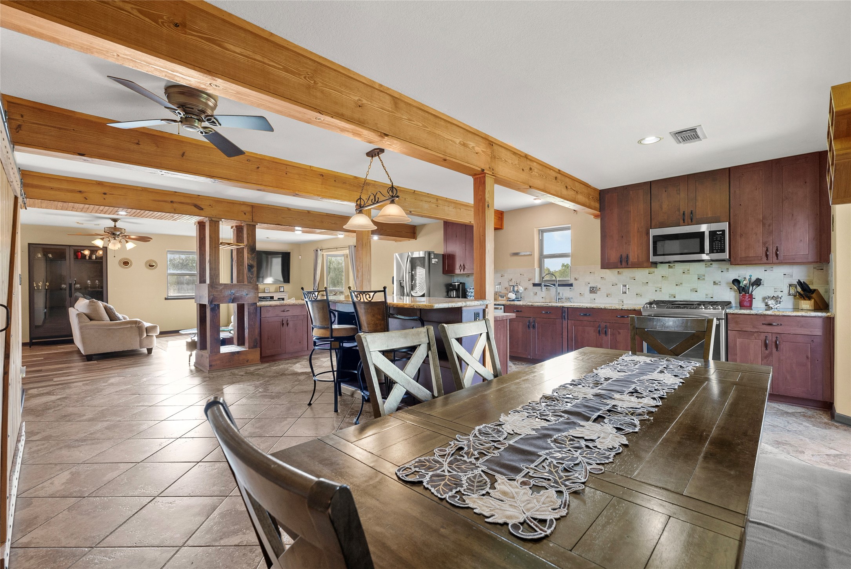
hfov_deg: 96.7
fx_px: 378
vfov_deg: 73.8
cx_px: 426
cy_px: 284
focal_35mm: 16
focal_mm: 16
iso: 1000
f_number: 8
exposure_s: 1/2.5
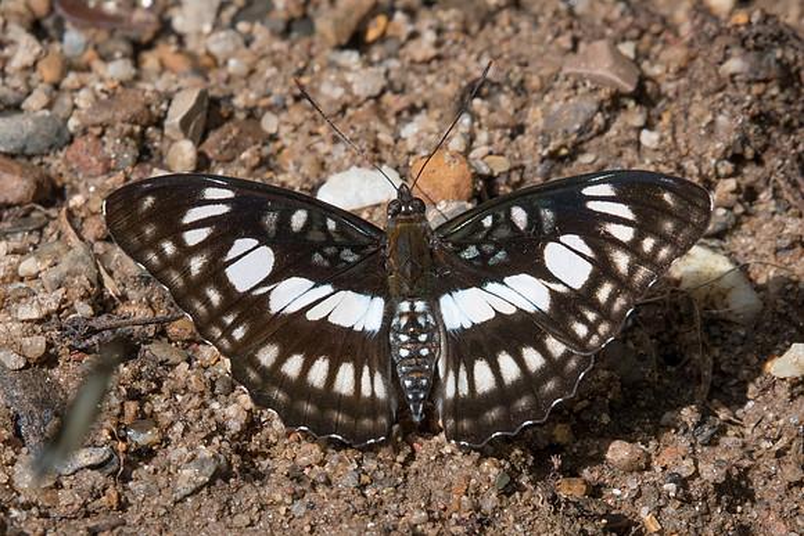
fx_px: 21075
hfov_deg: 2.2
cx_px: 499
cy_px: 362
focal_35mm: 943
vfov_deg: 1.5
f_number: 11
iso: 800
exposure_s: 1/500
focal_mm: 400
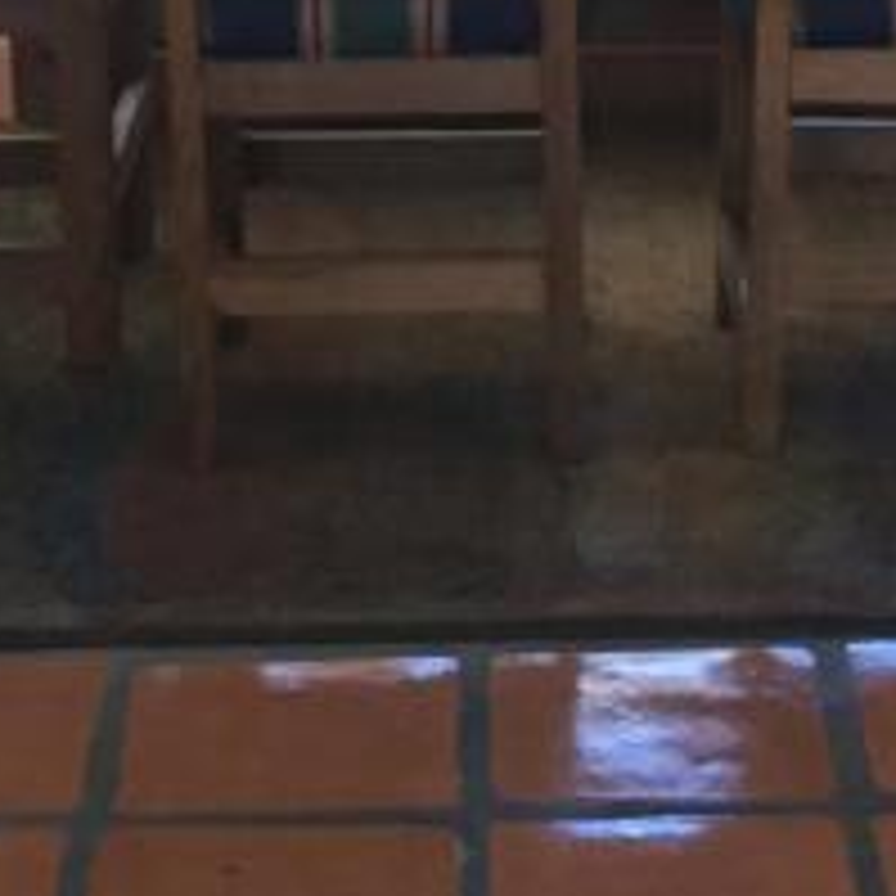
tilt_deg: -14.5
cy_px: -81
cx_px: 648
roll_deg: +0.5
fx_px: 3866
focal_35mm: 132
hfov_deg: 13.2
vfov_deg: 13.0
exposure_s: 1/30
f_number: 2.2
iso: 160
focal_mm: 4.15
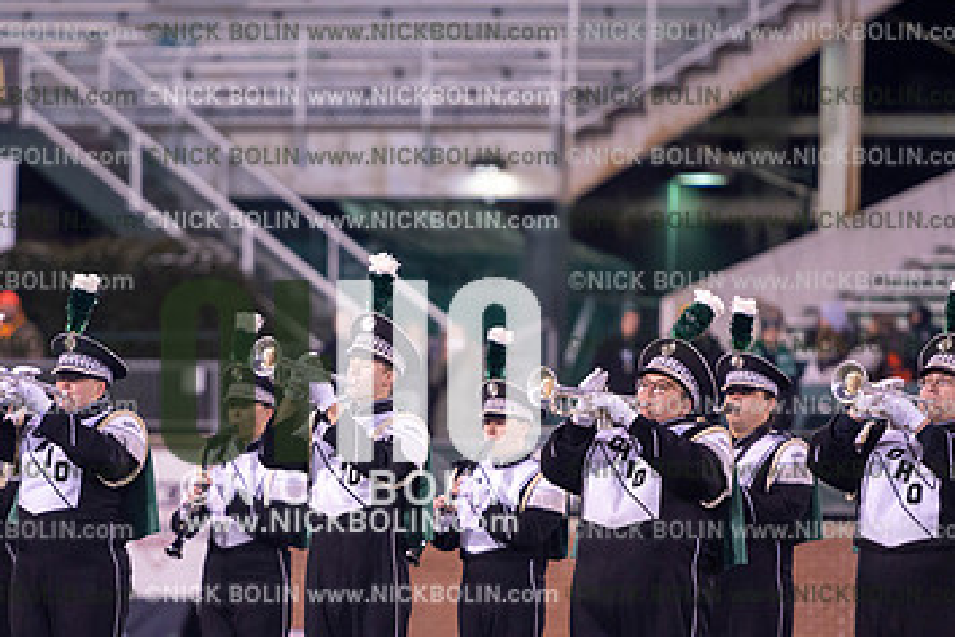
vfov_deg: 4.3
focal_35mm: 319
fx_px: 8465
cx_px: 350
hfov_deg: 6.5
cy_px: 407
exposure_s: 1/1250
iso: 2500
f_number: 2.8
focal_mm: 195
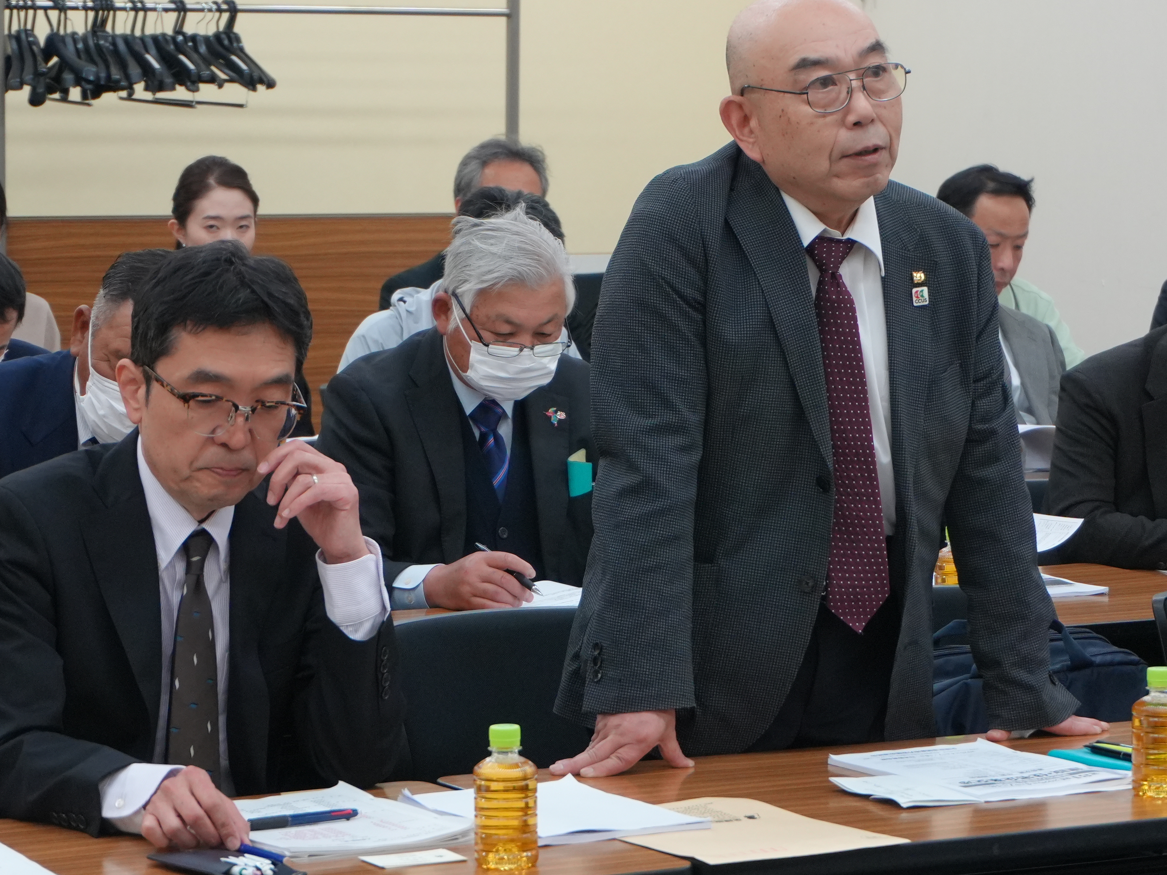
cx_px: 726
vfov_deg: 12.0
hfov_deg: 15.9
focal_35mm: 124
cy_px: 419
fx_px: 4181
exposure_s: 1/160
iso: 1600
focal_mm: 50
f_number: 5.6
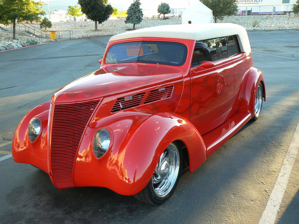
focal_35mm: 36
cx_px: 150
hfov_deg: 51.4
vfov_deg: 39.7
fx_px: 311
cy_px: 112
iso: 80
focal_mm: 6
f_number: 3.6
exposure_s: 1/60
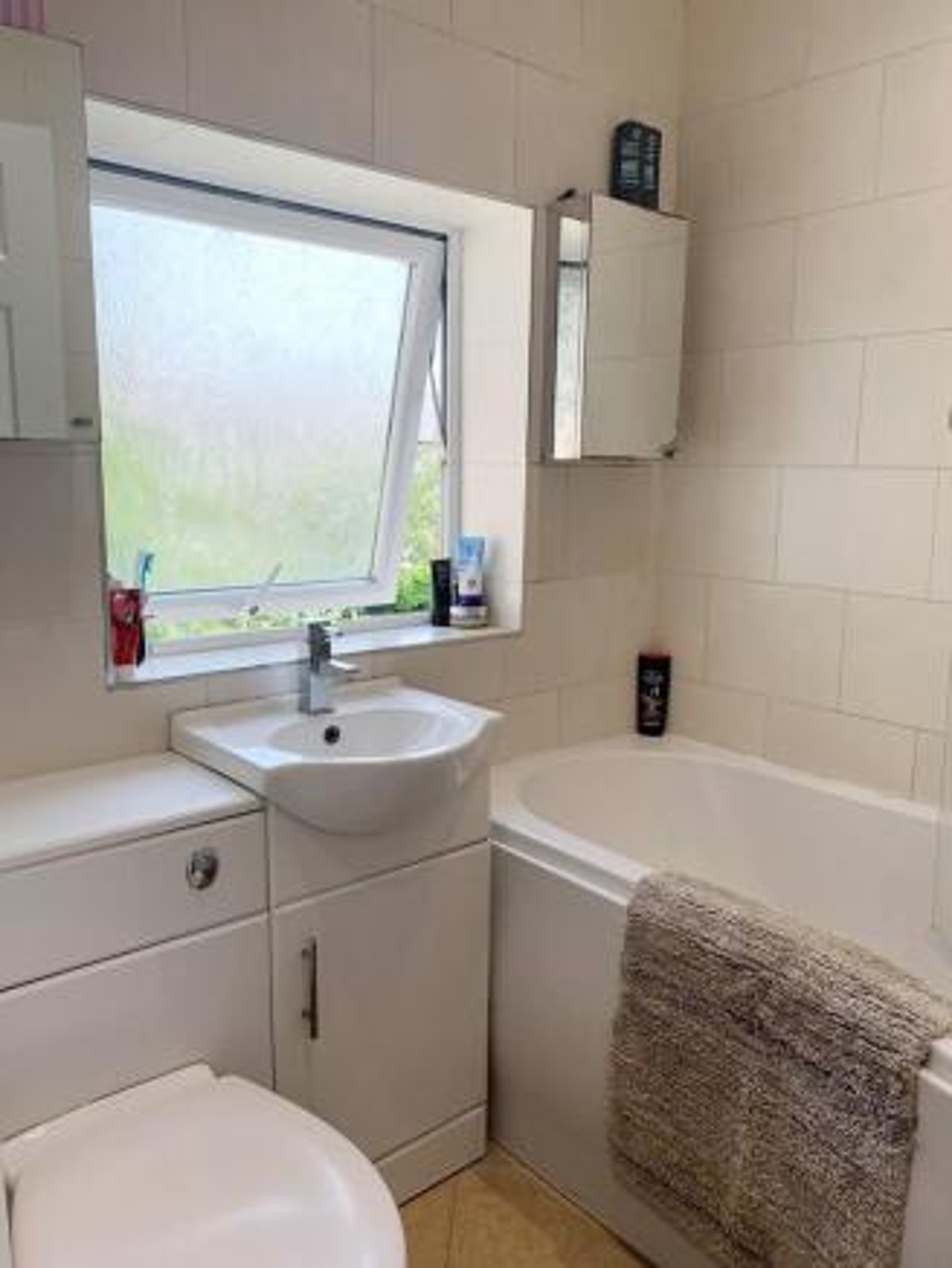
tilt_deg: -9.1
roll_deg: -1.0
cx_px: 476
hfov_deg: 53.1
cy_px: 634
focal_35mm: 26
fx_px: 953
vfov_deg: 67.3
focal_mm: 4.25
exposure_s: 1/184
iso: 25
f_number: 1.8
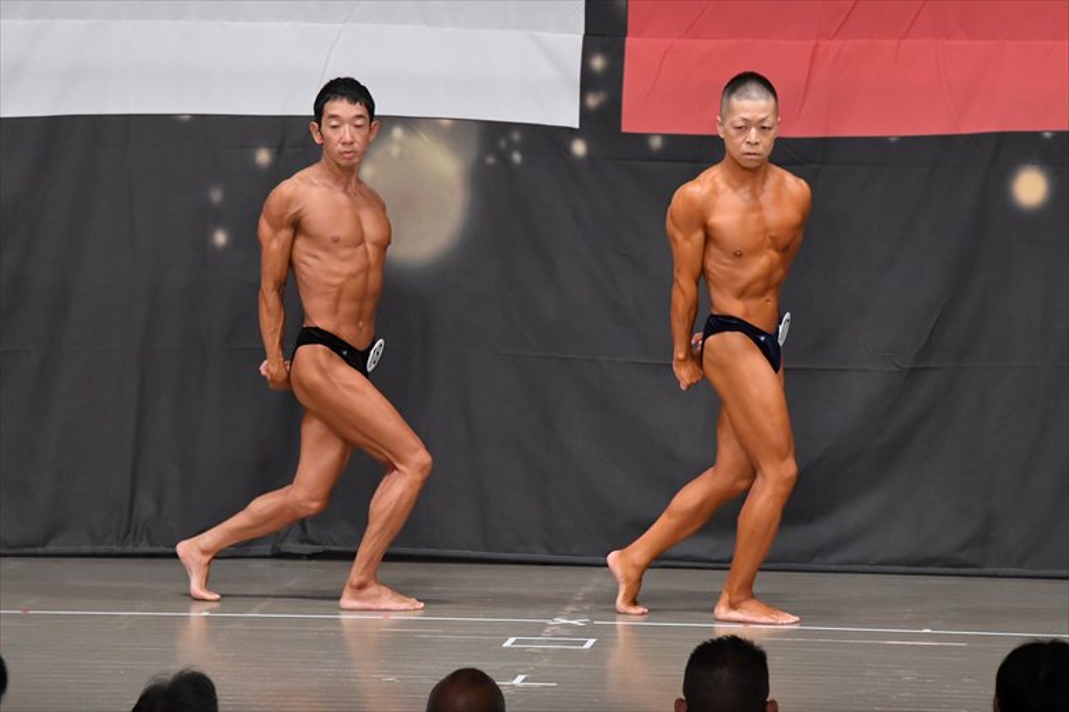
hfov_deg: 9.2
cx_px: 534
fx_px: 6678
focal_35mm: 225
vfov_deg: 6.1
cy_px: 356
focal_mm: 150
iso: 5000
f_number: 5.6
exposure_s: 1/400
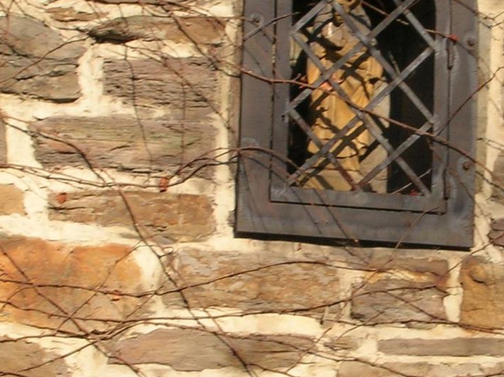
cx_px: 444
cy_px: 204
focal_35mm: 172
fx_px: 2502
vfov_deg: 8.6
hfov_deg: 11.4
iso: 50
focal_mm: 10.4
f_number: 6.1
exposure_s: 1/142
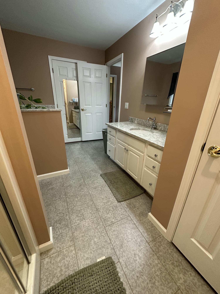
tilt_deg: -21.0
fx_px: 119
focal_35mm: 14
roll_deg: -1.4
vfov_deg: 102.1
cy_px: 147
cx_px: 110
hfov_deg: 85.7
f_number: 2.2
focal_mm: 2.22
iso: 250
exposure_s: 1/60
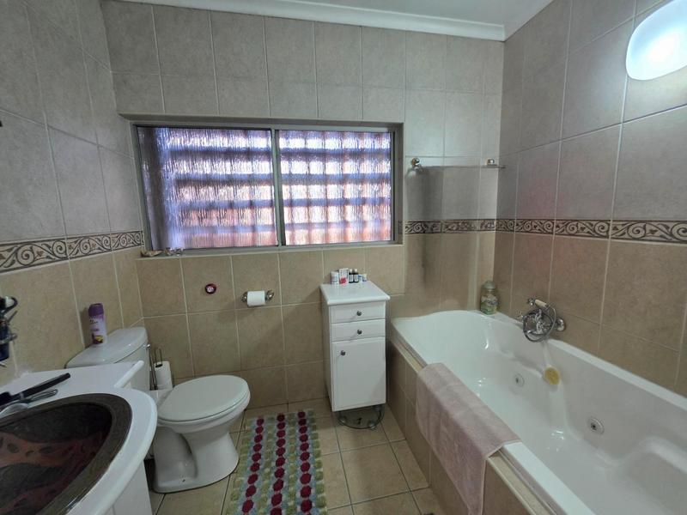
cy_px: 258
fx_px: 258
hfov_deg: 106.2
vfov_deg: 89.9
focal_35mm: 13
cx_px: 344
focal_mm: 2.2
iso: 400
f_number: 1.9
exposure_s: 1/50.3
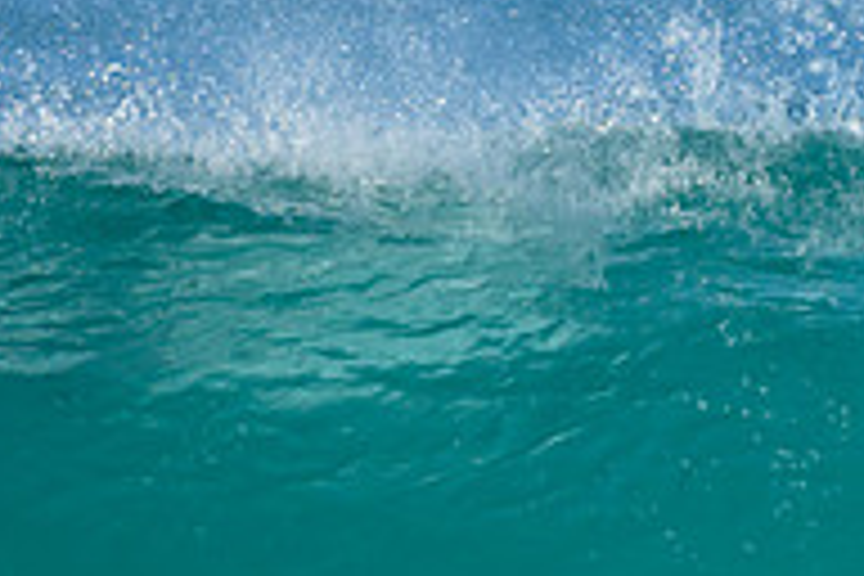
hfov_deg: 0.6
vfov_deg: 0.4
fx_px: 79866
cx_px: 1047
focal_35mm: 3328
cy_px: 586
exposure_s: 1/2000
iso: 360
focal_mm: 800
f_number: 6.3
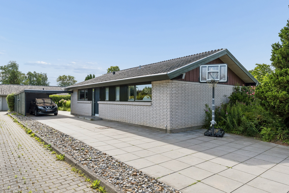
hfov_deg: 72.1
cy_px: 96
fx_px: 199
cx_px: 144
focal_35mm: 25
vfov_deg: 51.7
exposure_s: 1/500
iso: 250
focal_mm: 16.5
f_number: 8
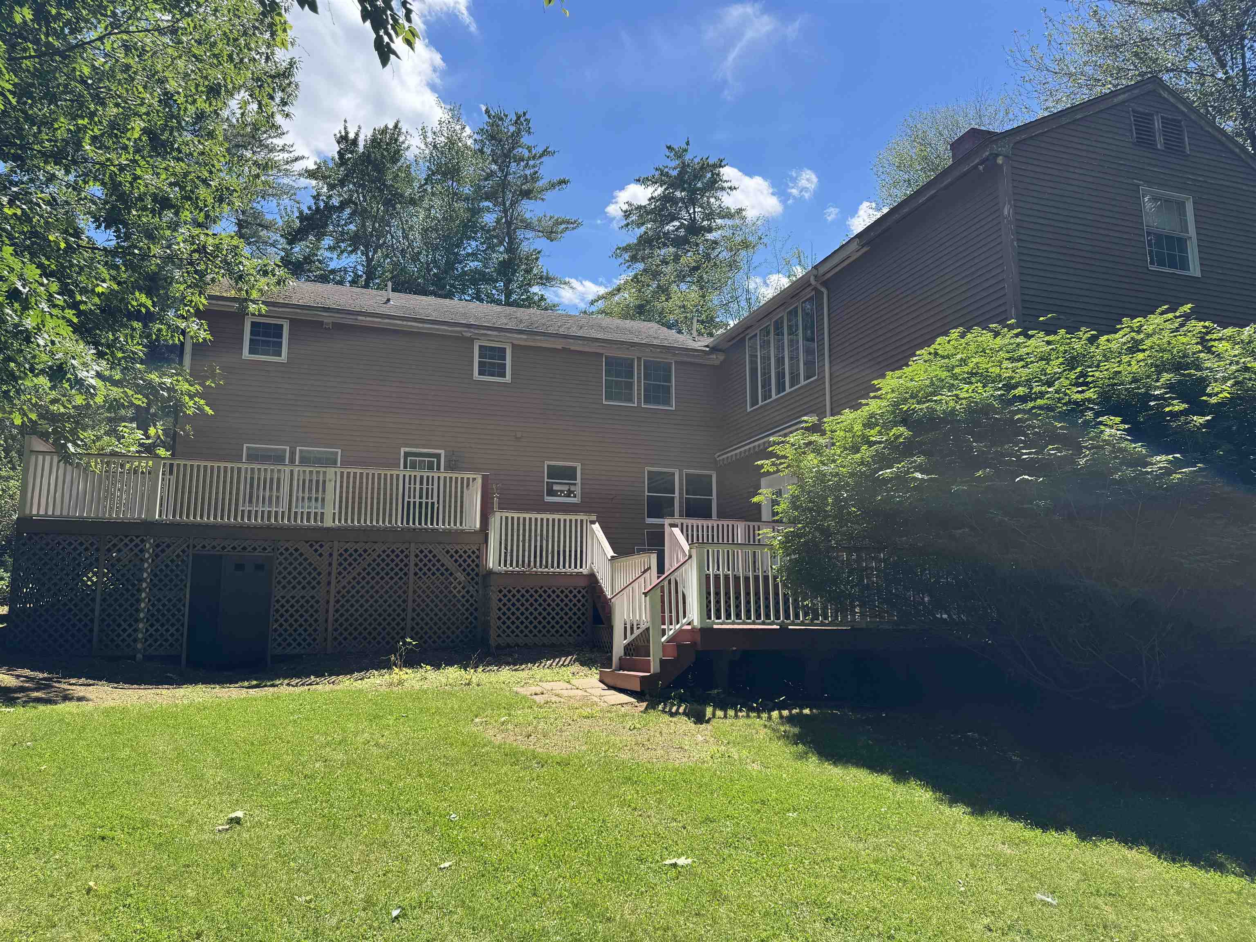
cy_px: 471
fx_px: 871
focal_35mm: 24
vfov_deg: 56.8
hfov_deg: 71.6
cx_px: 628
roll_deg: +0.0
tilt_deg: +10.2
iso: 80
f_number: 1.78
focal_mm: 6.76
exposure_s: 1/2252
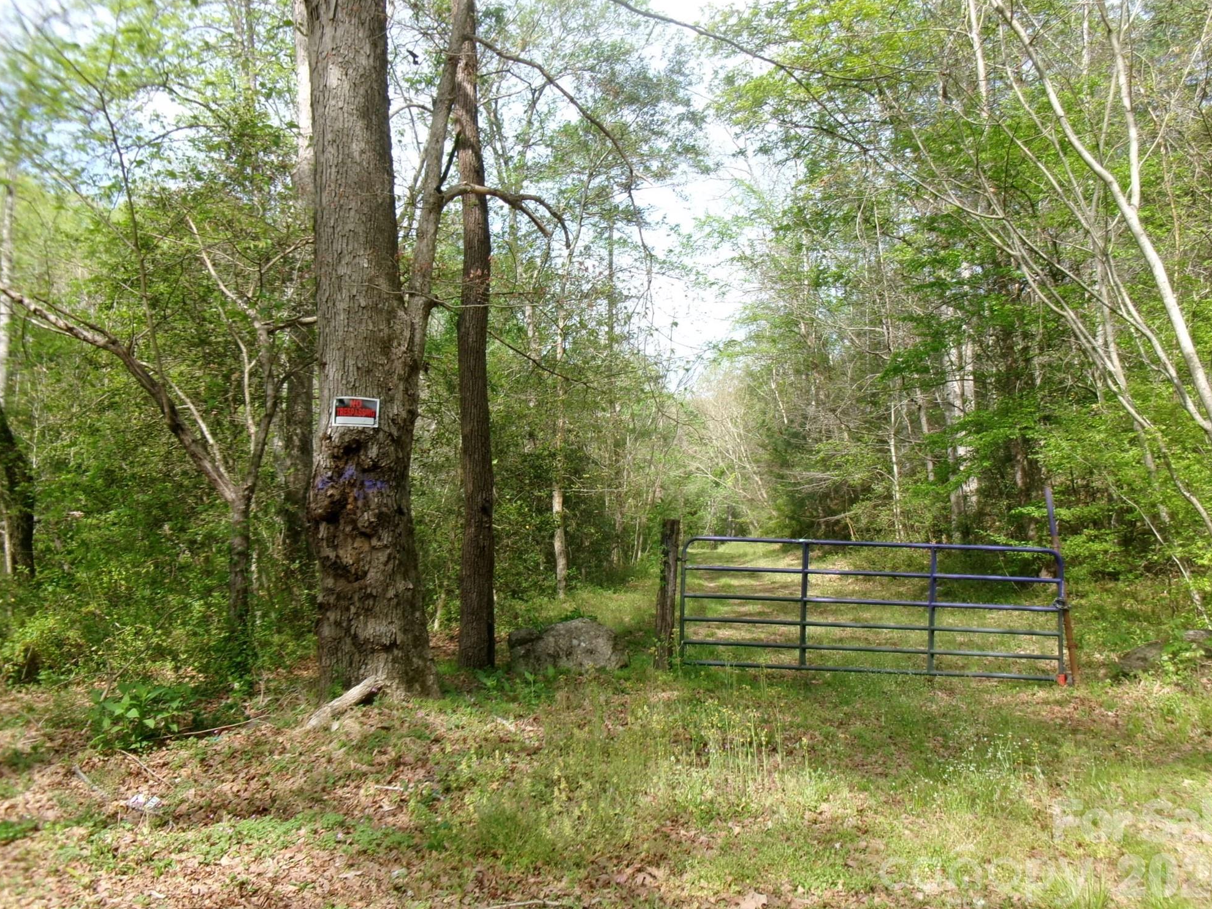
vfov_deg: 48.2
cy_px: 449
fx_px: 1015
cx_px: 620
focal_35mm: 29
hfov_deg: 61.6
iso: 100
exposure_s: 1/280
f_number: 3.9
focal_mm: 5.1
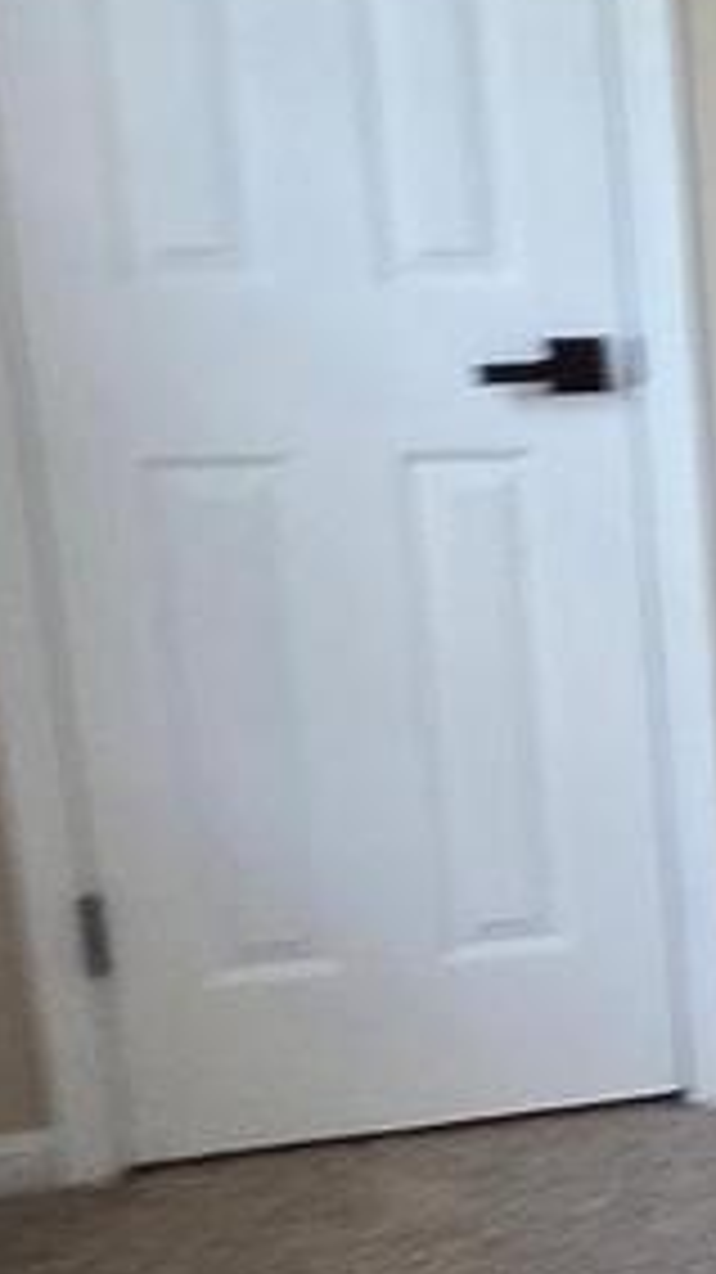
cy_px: 869
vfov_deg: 27.3
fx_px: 2601
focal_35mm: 77
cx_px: 1824
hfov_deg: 12.0
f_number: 2.2
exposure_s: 1/60
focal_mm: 2.2
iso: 200
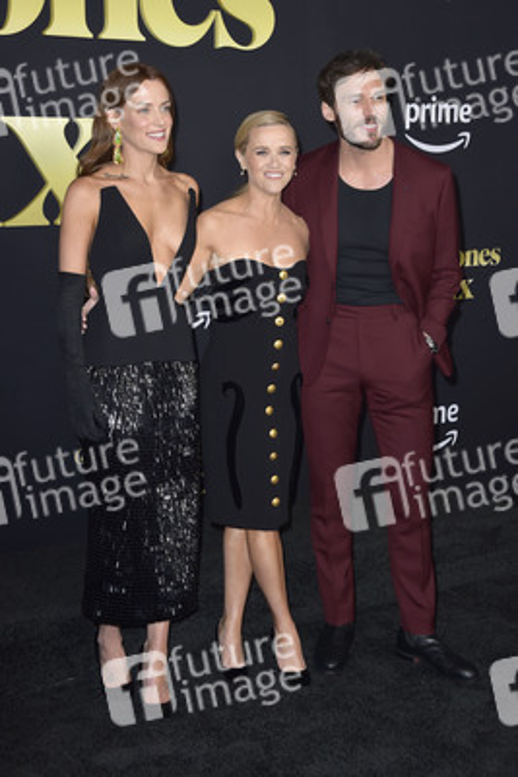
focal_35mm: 58
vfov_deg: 34.5
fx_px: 1251
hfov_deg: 23.4
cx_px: 259
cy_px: 388
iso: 640
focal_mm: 58
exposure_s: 1/250
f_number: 6.3
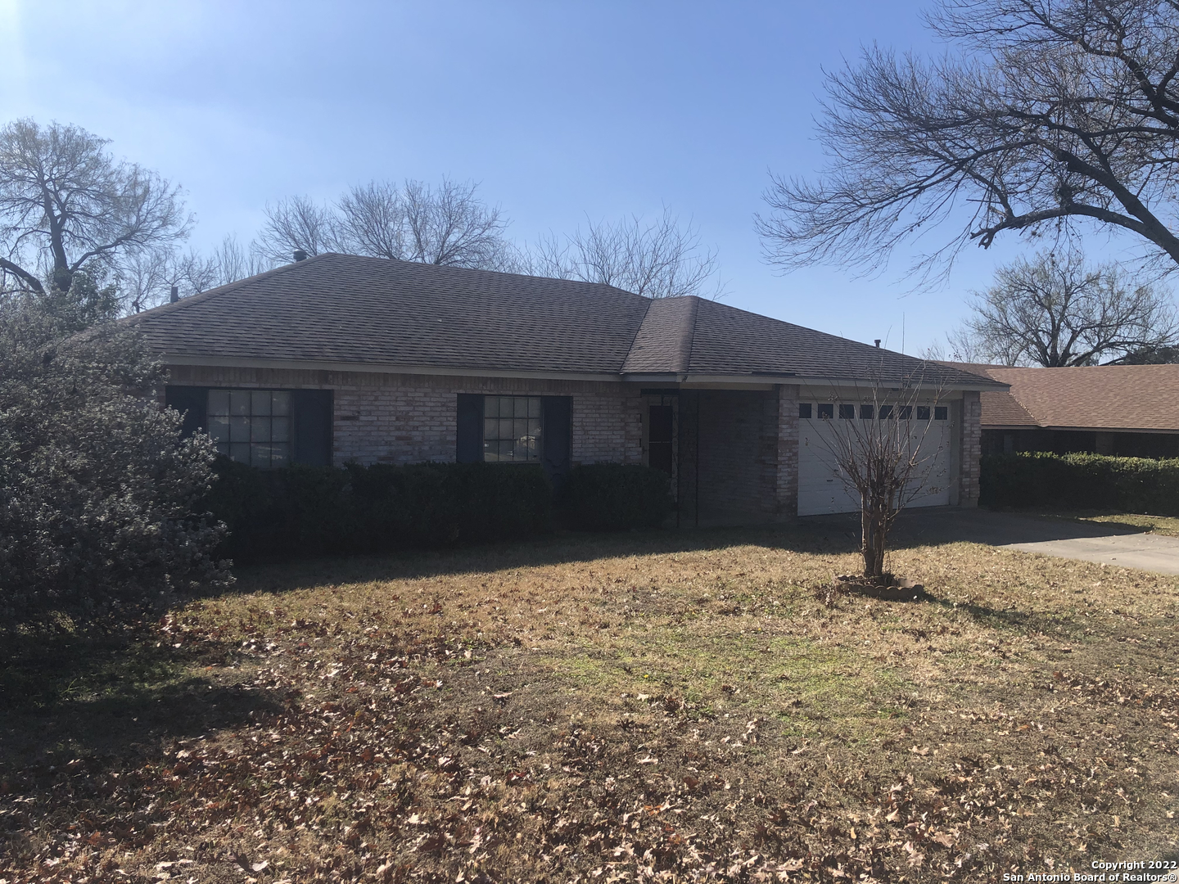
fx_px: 954
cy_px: 442
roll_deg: -0.5
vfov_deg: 49.7
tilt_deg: -1.3
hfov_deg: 63.4
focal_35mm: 28
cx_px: 590
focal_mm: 4
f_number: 1.8
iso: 20
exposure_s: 1/2558
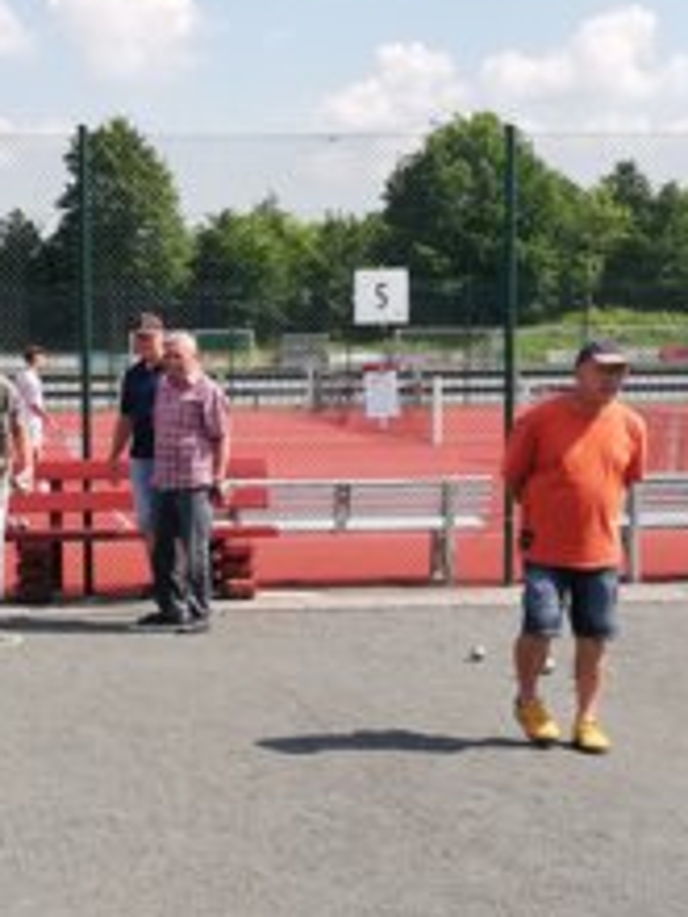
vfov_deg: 23.8
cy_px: 496
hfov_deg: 17.8
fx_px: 2173
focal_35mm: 82
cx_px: 129
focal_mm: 3.81
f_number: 2.2
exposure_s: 1/740
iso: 50
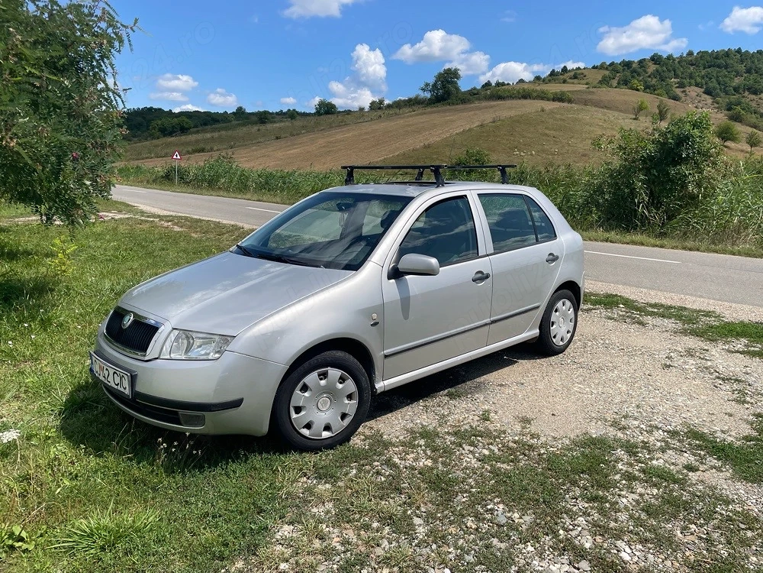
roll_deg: -3.7
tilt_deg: -8.8
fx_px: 573
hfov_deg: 67.3
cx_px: 382
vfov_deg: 53.1
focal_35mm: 26
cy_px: 286
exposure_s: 1/4292
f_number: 1.6
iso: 32
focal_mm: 4.2
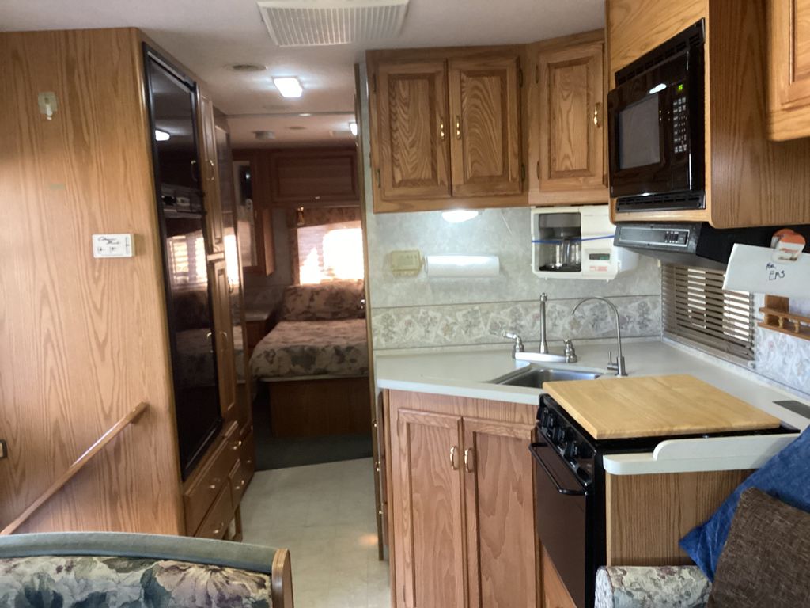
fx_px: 725
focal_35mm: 31
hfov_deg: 58.4
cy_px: 304
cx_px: 405
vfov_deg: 45.4
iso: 250
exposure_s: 1/40
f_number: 2.4
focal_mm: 3.3
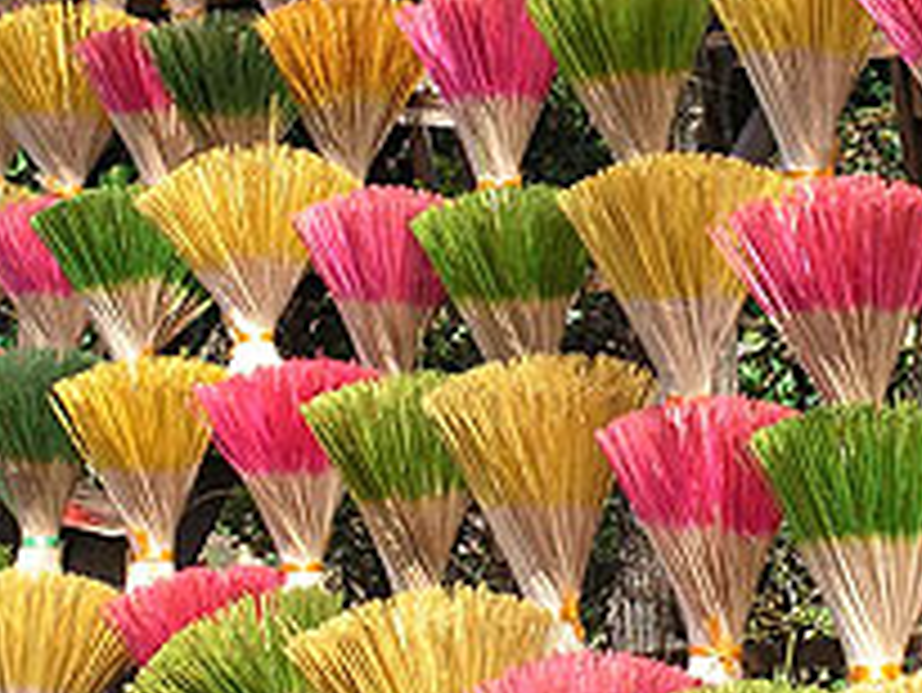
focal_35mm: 149
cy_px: 288
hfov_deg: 13.2
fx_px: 3971
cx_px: 598
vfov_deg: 10.0
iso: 50
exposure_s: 1/160
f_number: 4.8
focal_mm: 11.4
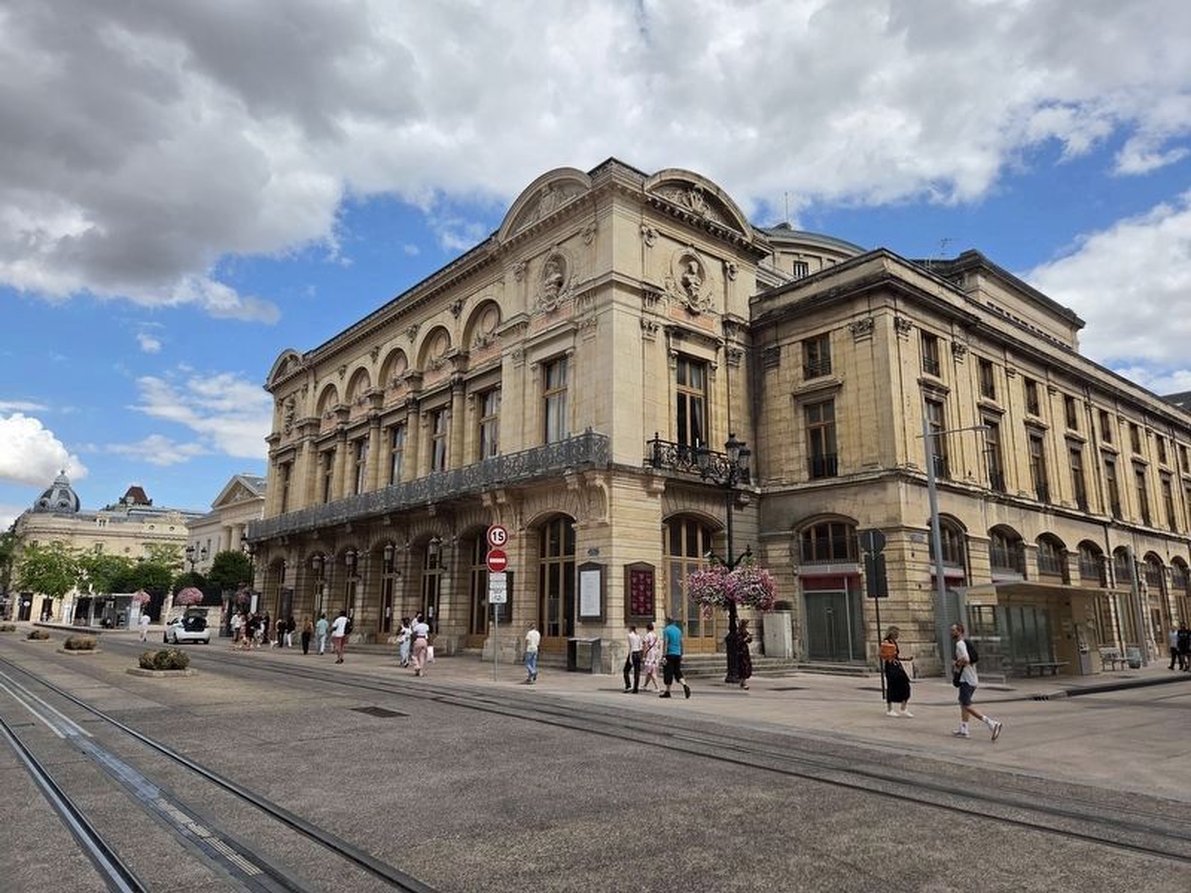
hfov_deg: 73.9
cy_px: 446
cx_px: 596
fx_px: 791
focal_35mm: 23
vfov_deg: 58.9
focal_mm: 5.4
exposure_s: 1/4273
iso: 80
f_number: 1.8
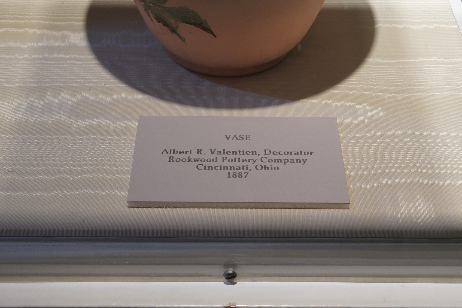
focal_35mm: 60
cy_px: 154
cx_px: 231
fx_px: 770
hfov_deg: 33.4
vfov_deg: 22.6
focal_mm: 60
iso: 6400
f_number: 14
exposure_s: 1/80
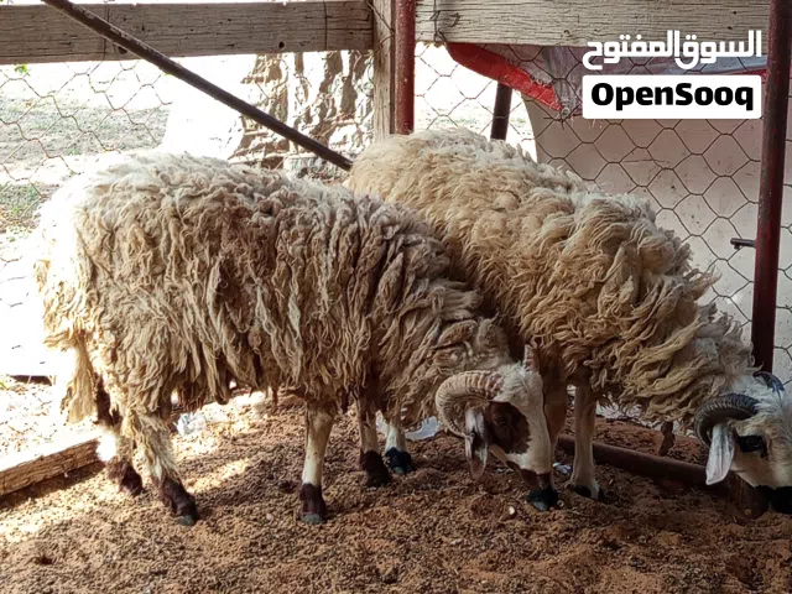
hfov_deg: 38.2
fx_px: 1144
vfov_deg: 29.1
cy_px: 297
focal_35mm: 50
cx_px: 396
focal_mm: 5.24
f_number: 1.7
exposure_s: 1/100
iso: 76
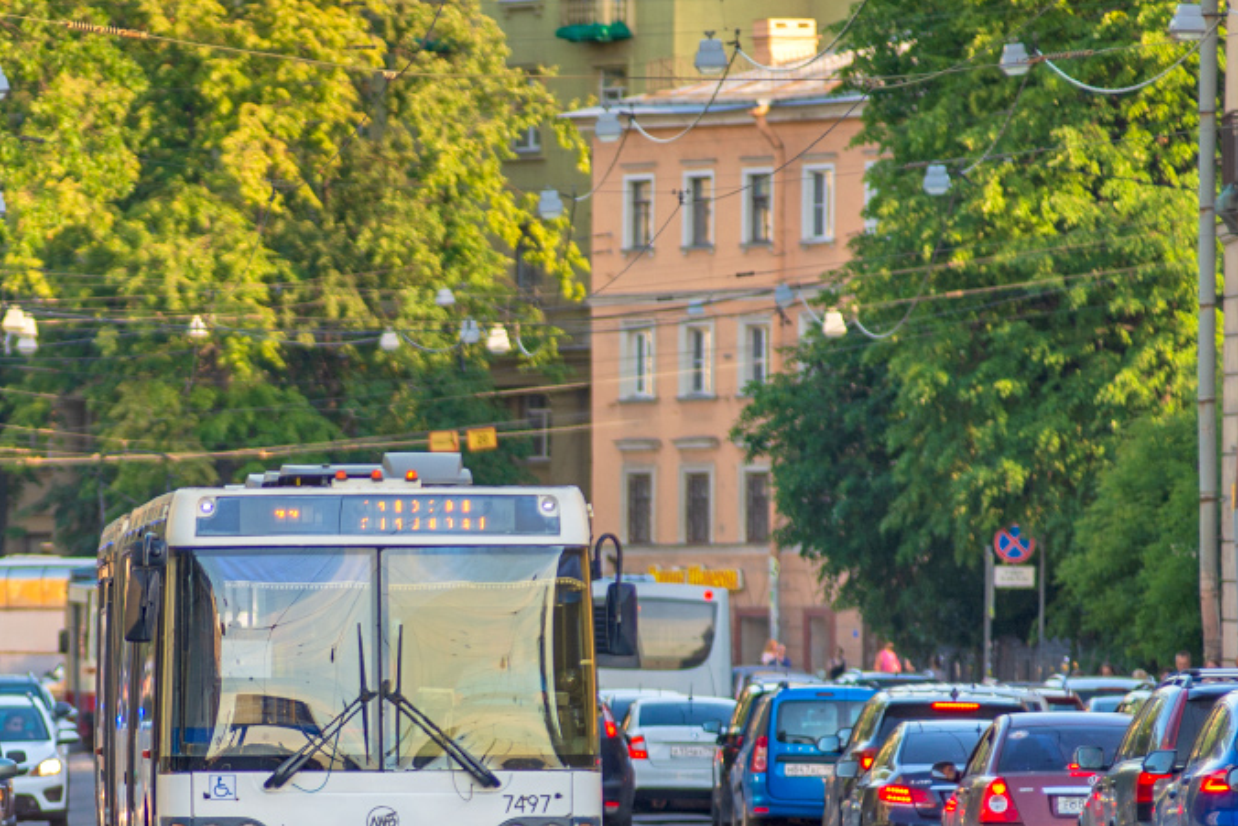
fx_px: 12210
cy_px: 548
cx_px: 317
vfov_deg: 3.9
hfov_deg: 5.8
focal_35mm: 355
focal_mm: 200
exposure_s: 1/400
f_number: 2.8
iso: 100
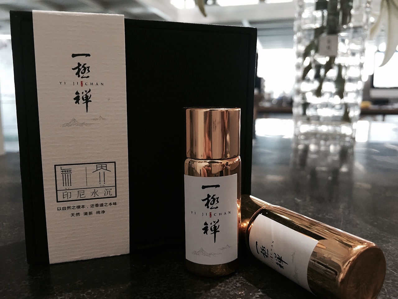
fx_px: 333
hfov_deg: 61.7
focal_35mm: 29
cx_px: 199
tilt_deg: -10.0
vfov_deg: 48.2
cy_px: 150
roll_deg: -0.3
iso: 125
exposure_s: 1/30
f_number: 2.2
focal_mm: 4.15
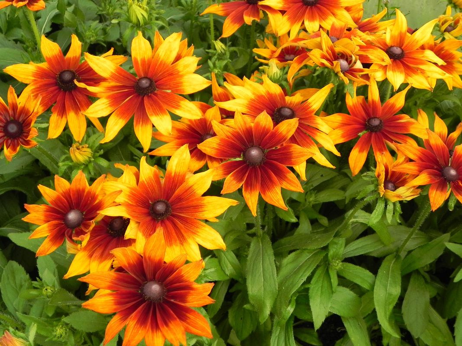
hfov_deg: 33.2
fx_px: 774
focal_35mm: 58
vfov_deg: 25.2
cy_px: 173
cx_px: 231
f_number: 4
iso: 160
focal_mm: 10.3
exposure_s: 1/250
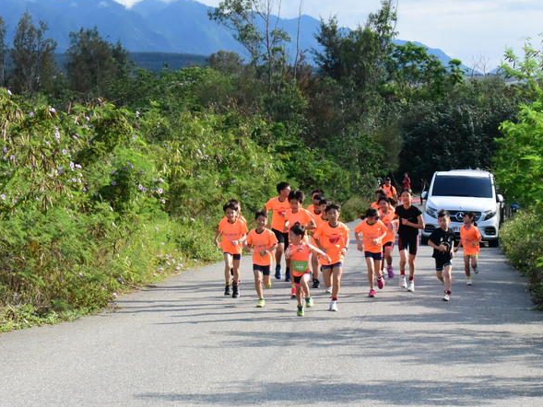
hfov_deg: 16.3
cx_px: 236
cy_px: 234
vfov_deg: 12.2
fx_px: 1898
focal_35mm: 121
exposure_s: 1/4000
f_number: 18
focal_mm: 95
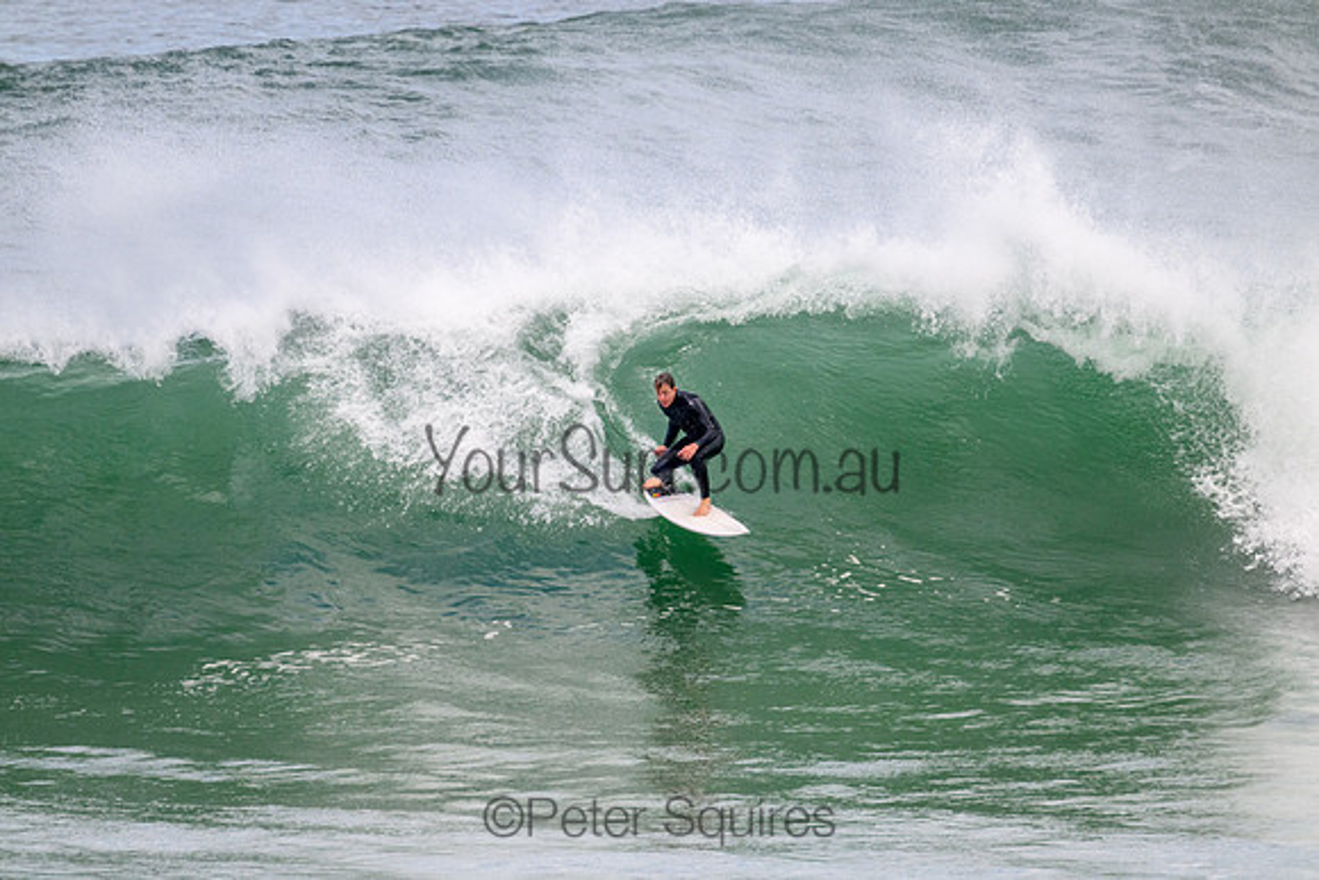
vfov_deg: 1.7
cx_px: 660
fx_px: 29317
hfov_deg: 2.6
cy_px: 440
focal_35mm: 800
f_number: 11
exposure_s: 1/2000
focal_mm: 800
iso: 1400
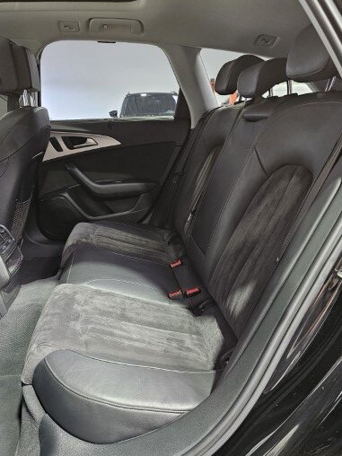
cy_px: 263
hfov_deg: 48.1
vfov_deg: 61.3
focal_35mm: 29
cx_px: 151
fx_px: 382
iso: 800
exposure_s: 1/50
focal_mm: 6.3
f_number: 1.7
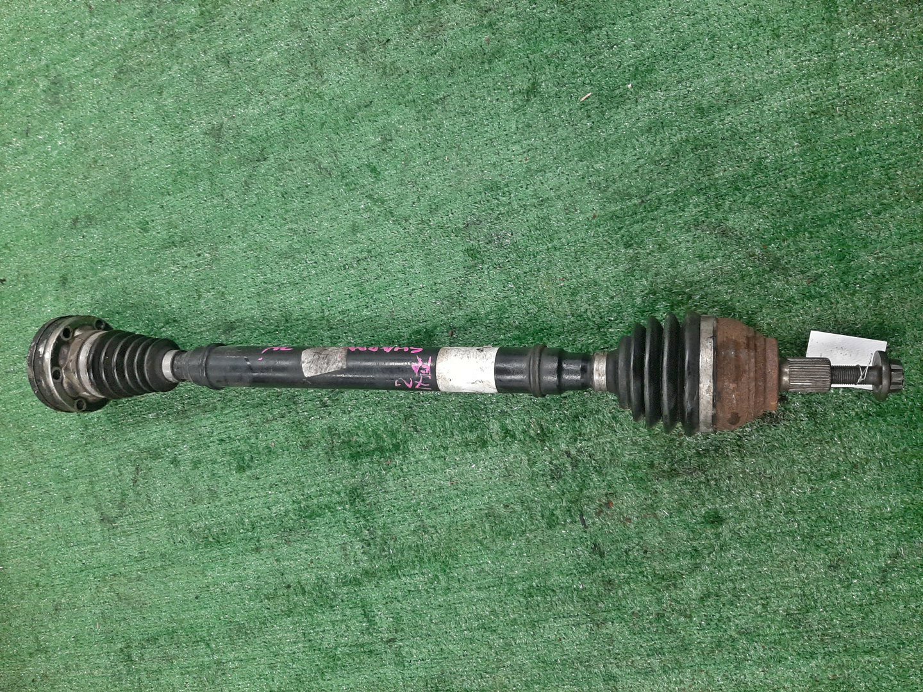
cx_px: 462
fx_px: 693
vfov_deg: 53.1
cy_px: 346
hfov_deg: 67.3
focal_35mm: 26
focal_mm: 3.93
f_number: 1.7
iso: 237
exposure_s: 1/50
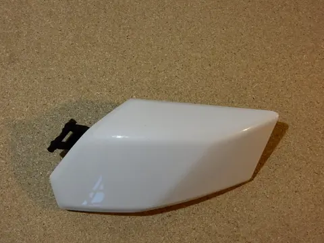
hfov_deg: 43.9
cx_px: 162
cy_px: 122
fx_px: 402
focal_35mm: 43
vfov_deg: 33.6
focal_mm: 7.6
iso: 125
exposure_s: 1/80
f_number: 4.2
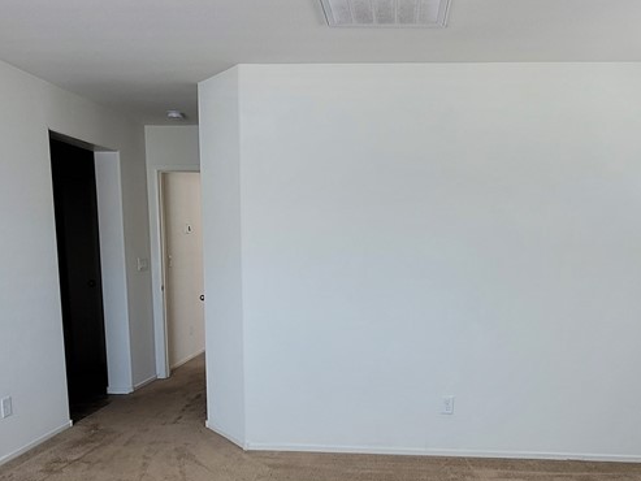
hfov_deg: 64.9
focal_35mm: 27
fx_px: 500
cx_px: 373
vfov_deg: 50.2
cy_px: 330
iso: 200
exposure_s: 1/60
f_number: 2.2
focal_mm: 2.2
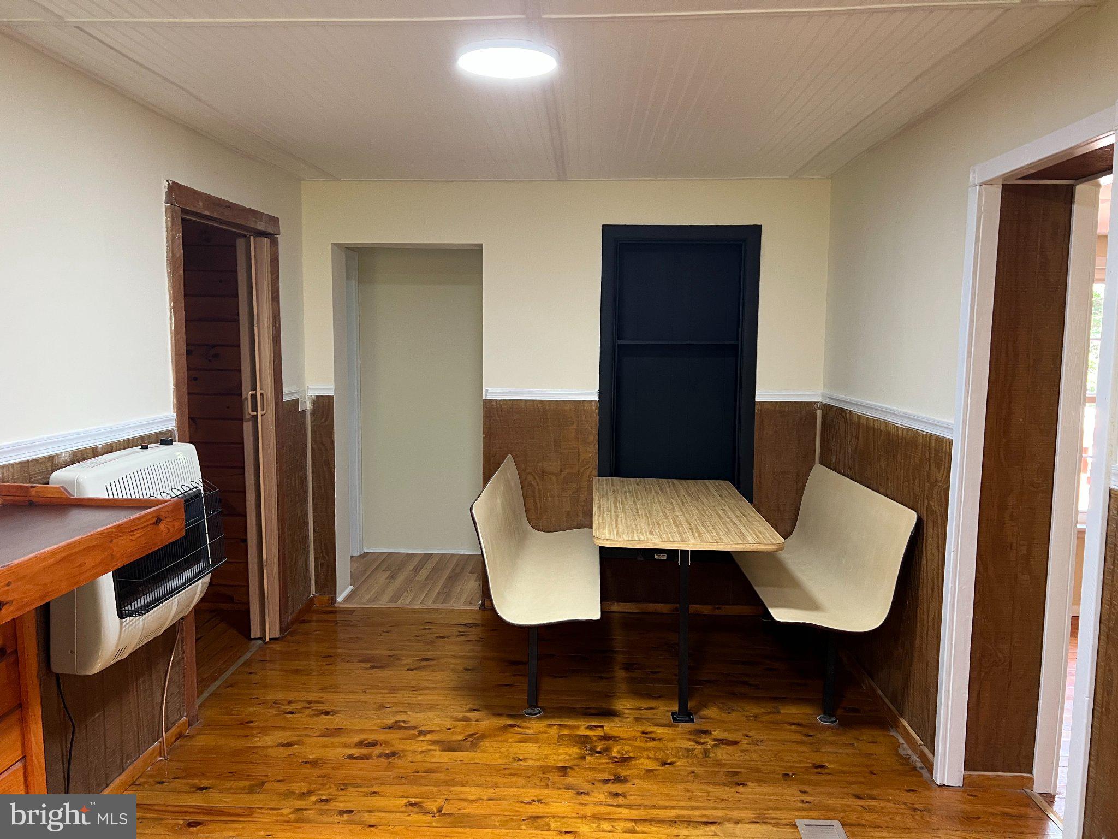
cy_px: 420
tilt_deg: -5.5
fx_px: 840
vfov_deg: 53.1
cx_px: 559
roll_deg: -0.6
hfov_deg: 67.3
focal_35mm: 26
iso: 160
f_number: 1.5
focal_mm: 5.7
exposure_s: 1/60
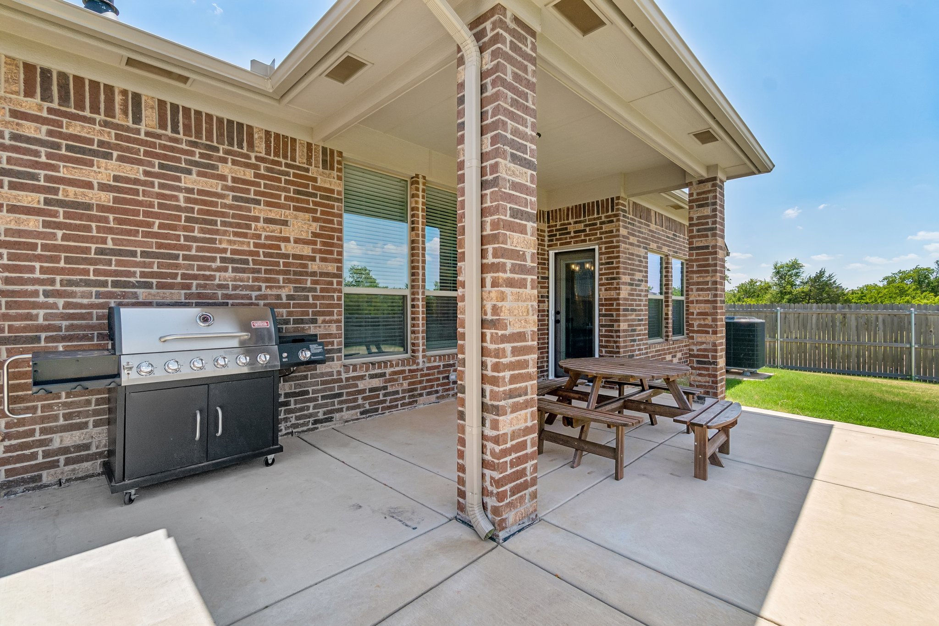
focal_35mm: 15
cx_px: 470
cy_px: 313
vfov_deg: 77.3
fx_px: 391
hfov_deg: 100.4
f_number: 9
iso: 100
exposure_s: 1/400
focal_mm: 10
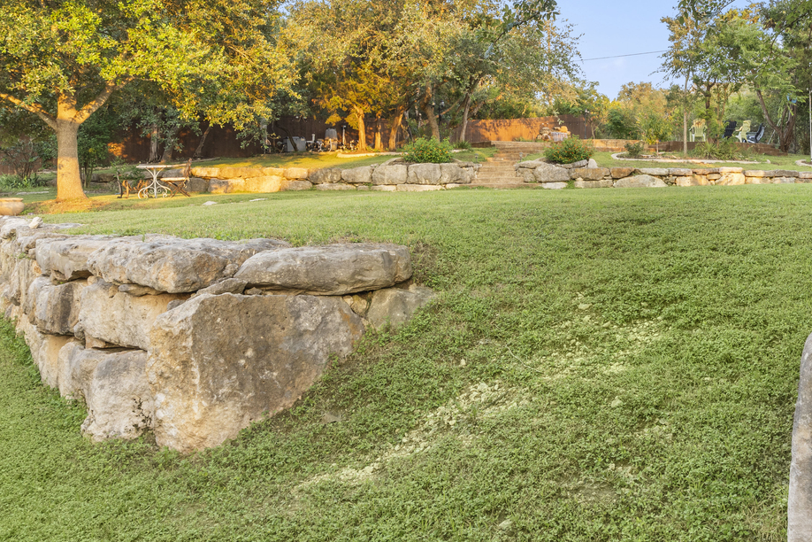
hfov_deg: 59.3
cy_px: 174
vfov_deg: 42.9
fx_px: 677
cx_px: 589
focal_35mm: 30
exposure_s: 1/30
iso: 2500
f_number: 9
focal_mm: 17
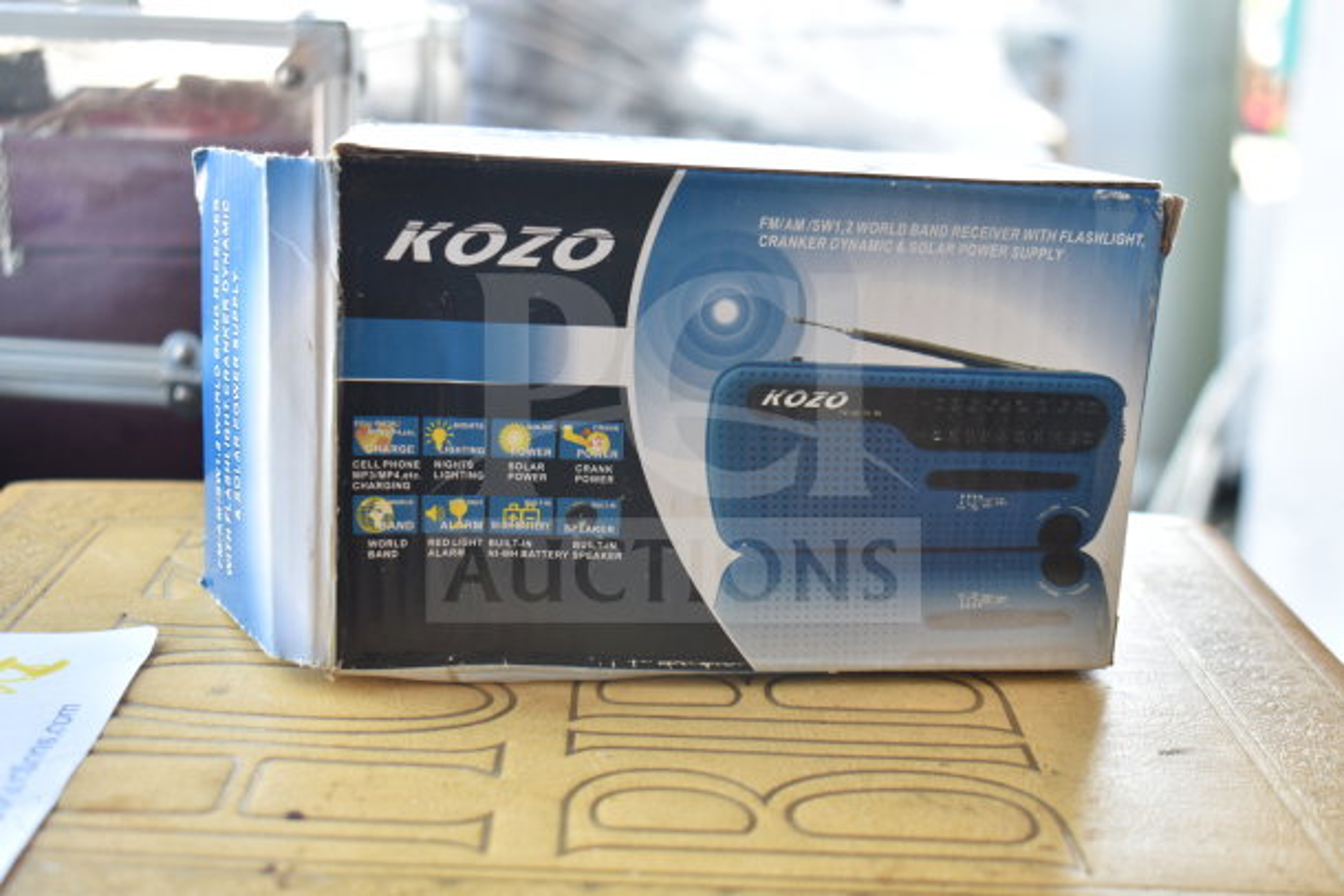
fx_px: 1680
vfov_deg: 29.9
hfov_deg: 43.6
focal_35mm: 45
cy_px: 448
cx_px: 672
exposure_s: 1/50
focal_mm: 30
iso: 250
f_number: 4.2
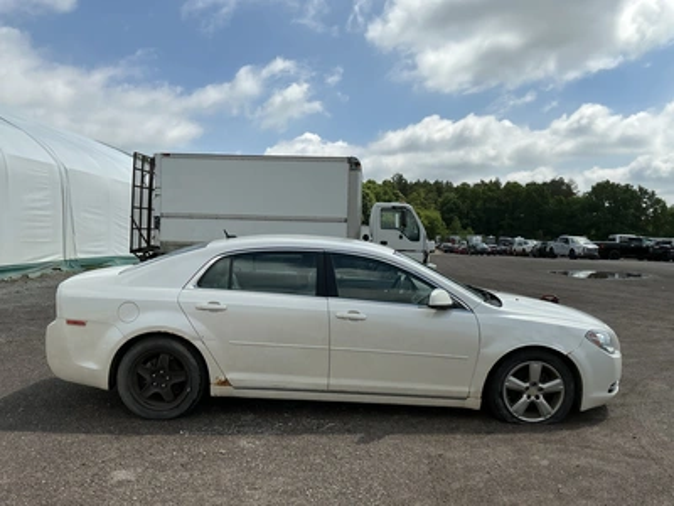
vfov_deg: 49.7
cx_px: 337
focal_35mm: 28
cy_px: 253
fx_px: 545
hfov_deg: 63.4
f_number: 1.8
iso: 25
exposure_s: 1/2667
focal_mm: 3
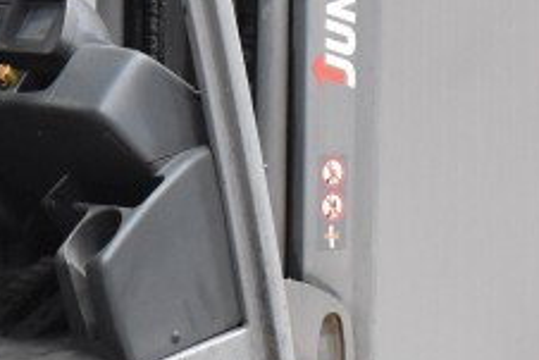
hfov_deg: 9.6
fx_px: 3101
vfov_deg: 6.6
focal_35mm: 207
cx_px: -286
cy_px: 86
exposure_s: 1/25
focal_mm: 26
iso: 1600
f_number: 5
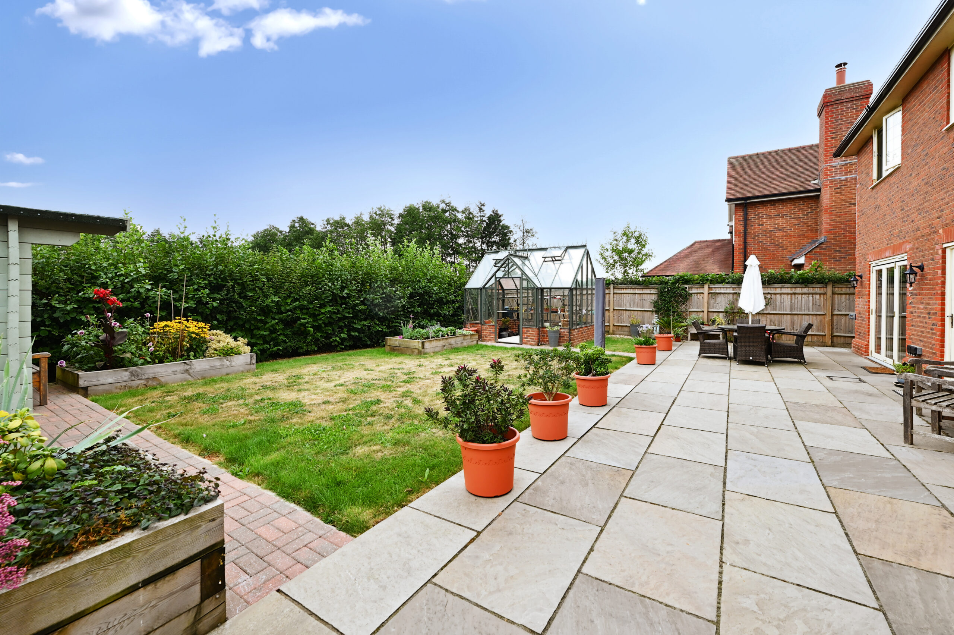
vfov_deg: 81.1
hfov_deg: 104.3
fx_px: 371
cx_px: 477
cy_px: 318
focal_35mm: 14
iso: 320
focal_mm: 14
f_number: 8
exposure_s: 1/125
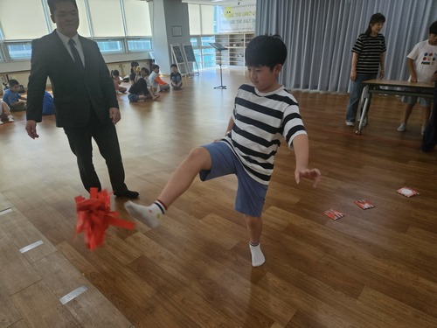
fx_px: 290
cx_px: 218
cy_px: 164
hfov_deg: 73.9
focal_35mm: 23
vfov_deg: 58.9
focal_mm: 5.4
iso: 50
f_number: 1.8
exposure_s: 1/120
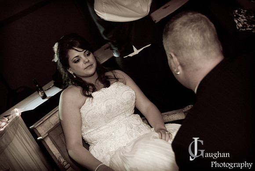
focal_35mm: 57
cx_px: 128
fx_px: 404
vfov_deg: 23.8
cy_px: 86
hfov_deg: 35.0
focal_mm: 38
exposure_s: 1/60
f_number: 2.8
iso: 640
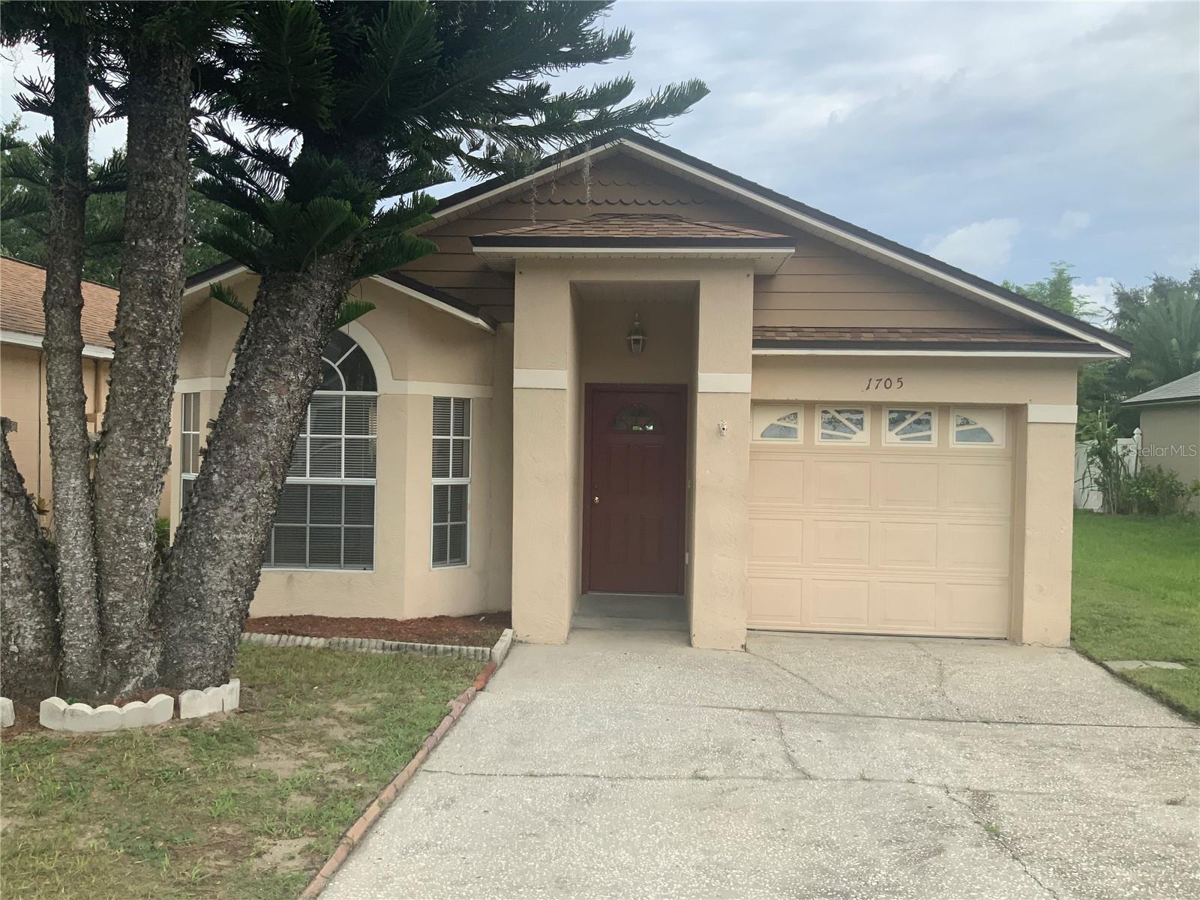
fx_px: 1005
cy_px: 450
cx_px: 600
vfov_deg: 48.2
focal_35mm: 29
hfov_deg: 61.7
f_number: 1.8
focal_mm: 3
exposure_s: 1/1534
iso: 16
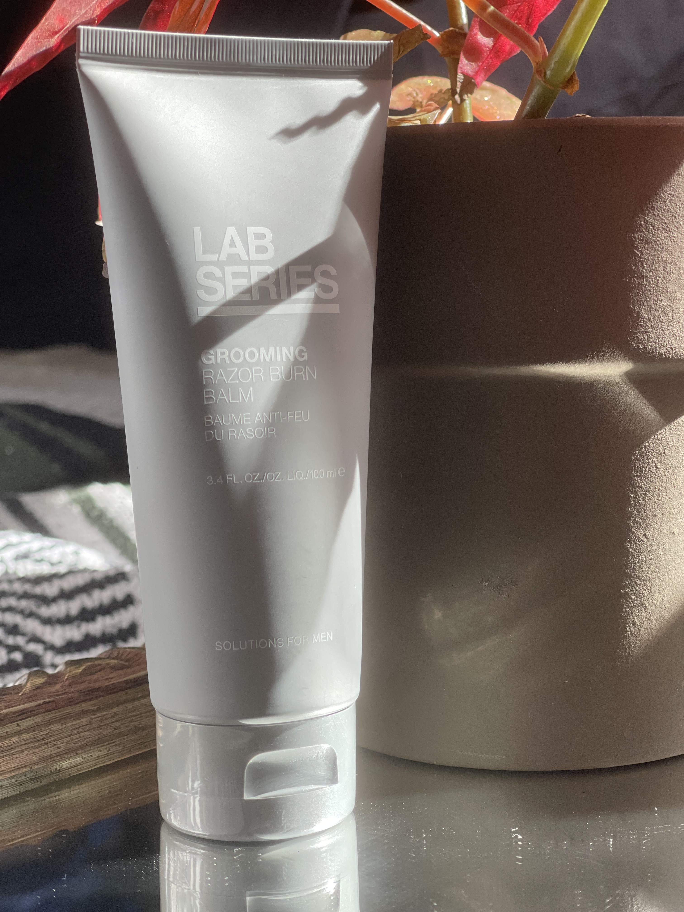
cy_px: 456
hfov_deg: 22.9
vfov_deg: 30.3
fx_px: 1686
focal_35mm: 64
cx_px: 342
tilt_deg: -9.9
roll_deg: +3.6
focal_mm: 7.5
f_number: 2.2
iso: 64
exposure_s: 1/121
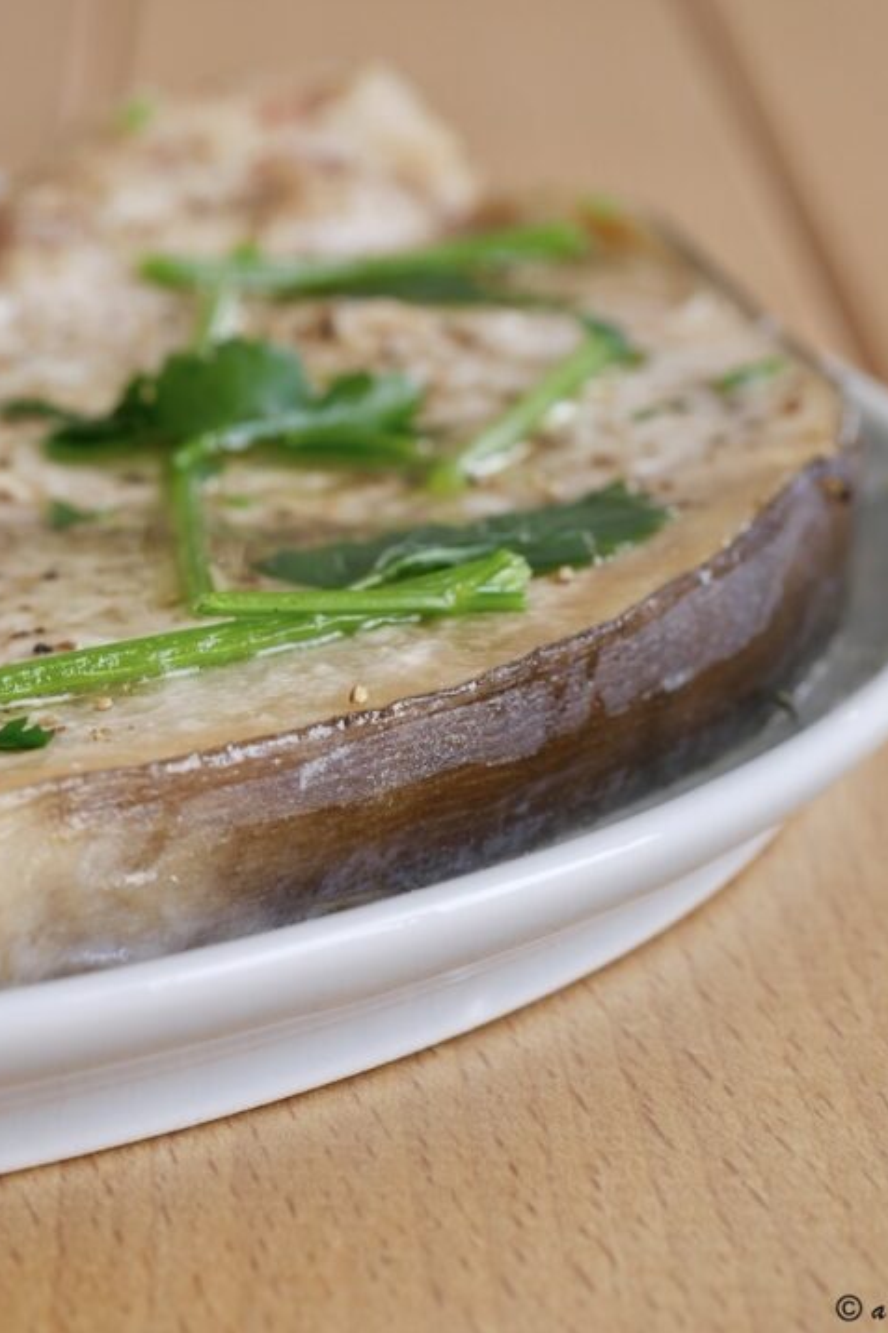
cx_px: 158
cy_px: 666
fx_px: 4442
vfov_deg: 17.1
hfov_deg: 11.4
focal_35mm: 120
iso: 200
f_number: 5.6
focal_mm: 43
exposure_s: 1/6
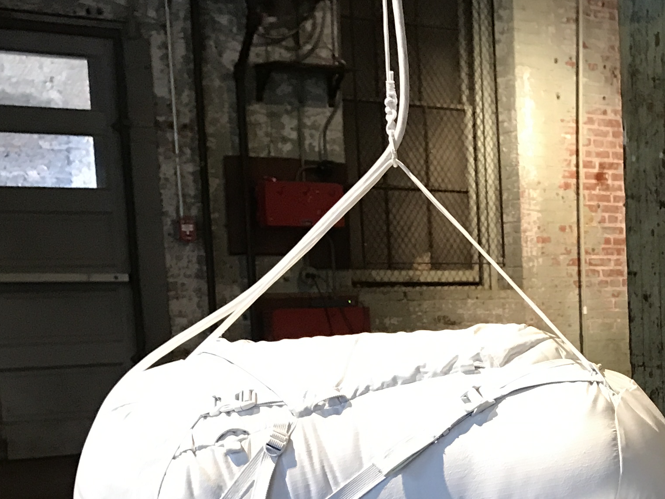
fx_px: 1421
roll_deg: +2.1
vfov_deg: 19.1
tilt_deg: -10.4
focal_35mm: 74
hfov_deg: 25.3
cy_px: 551
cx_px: 631
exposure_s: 1/15
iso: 64
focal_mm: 3.99
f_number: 1.8
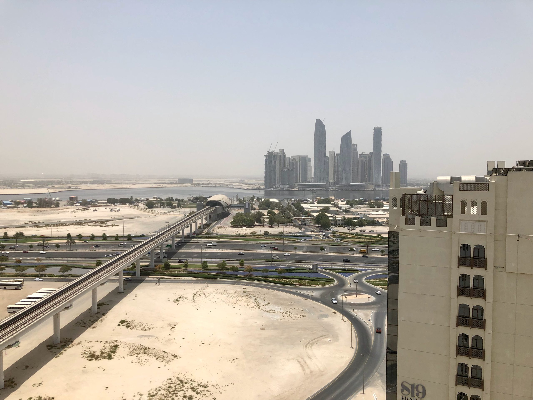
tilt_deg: -2.7
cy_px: 200
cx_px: 266
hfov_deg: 63.4
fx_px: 431
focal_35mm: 28
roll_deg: +0.7
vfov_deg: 49.7
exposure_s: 1/4367
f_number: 1.8
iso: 25
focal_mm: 3.99
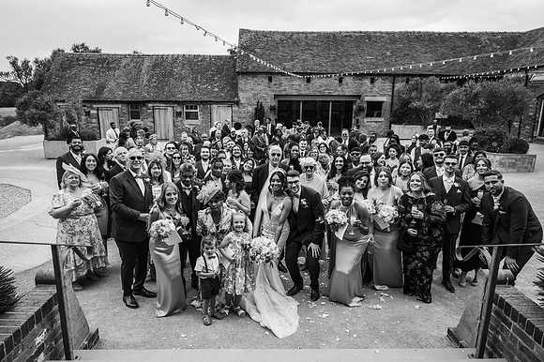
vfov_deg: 53.1
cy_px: 181
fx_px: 362
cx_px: 272
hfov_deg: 73.8
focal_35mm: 24
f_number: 4.5
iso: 250
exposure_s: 1/1000
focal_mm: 24
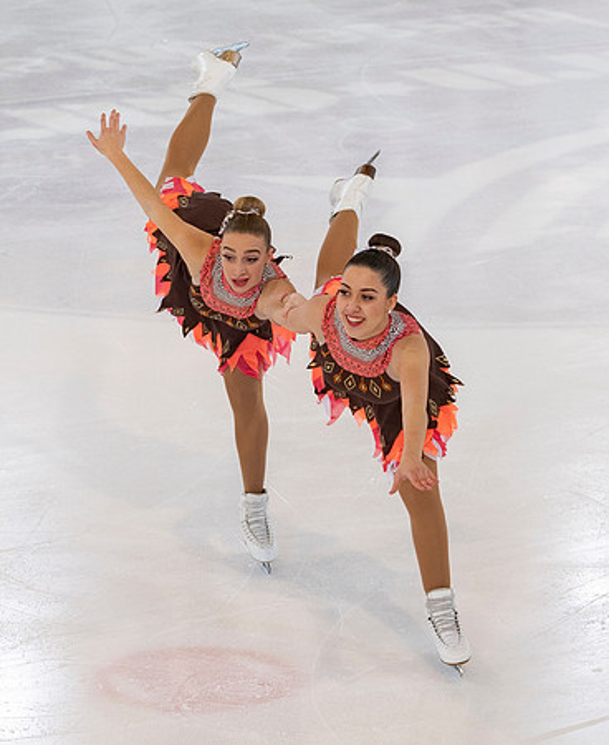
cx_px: 244
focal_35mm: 173
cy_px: 378
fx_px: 3836
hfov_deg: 9.1
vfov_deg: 11.1
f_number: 4
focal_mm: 70
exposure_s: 1/320
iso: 640
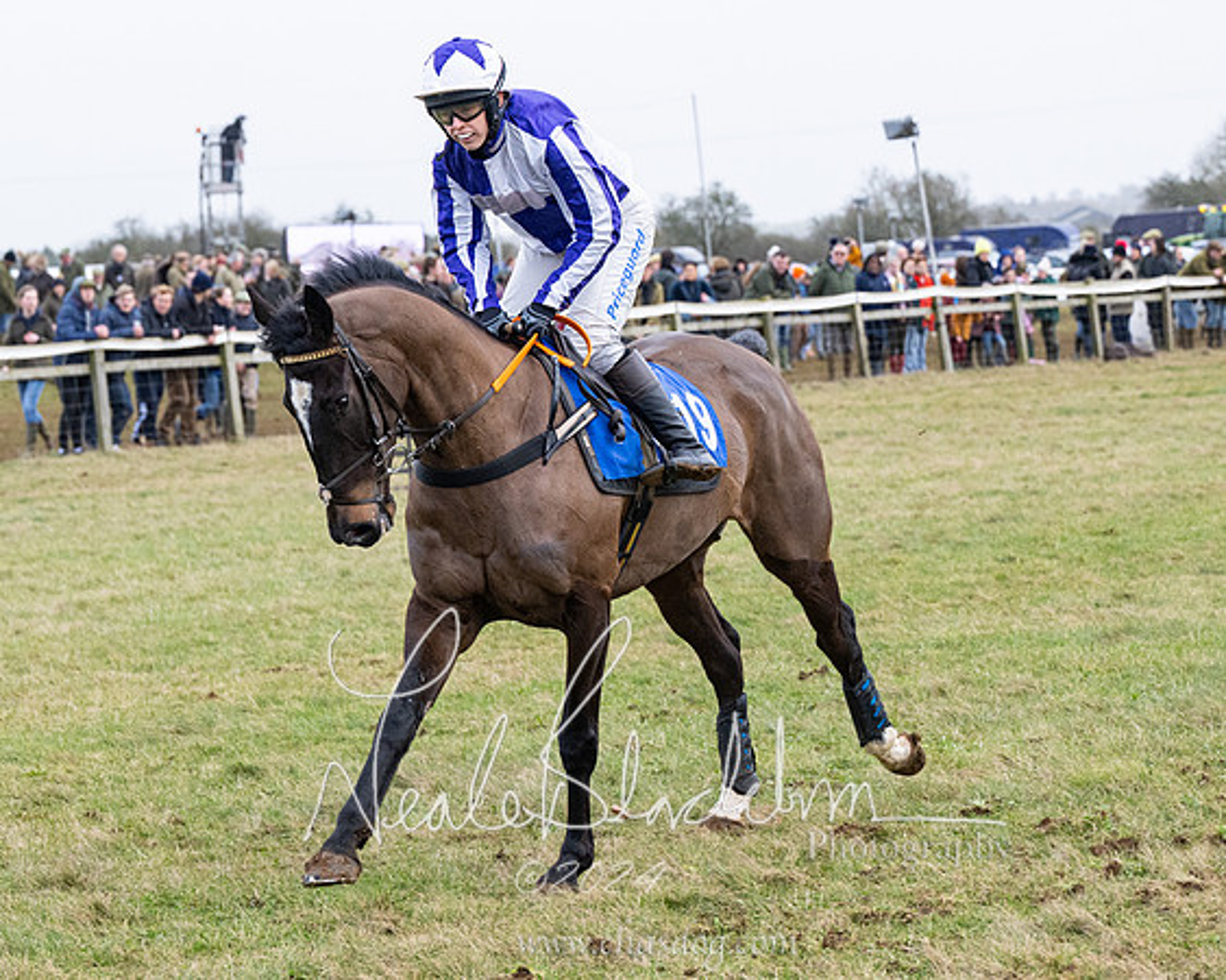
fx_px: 4429
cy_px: 474
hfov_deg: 15.8
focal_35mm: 122
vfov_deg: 12.6
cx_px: 515
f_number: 4
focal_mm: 70
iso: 800
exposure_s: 1/1250
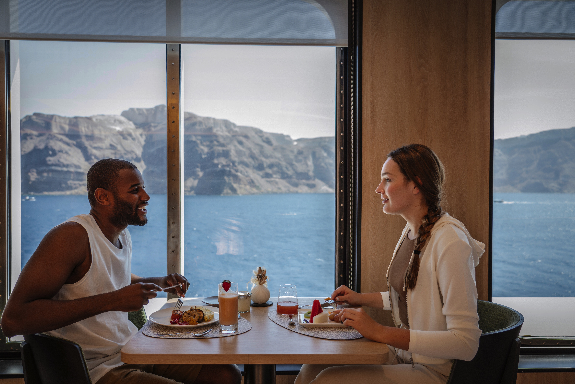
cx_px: 288
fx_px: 479
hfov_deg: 61.9
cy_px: 192
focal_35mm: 30
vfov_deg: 43.6
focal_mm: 30
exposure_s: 1/100
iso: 200
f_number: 4
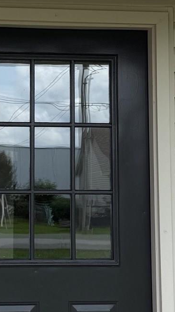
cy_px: 101
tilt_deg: +7.2
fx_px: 760
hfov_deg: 13.0
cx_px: 16
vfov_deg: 23.1
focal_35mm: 92
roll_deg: -0.5
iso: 80
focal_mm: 6.76
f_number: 1.78
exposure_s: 1/1618
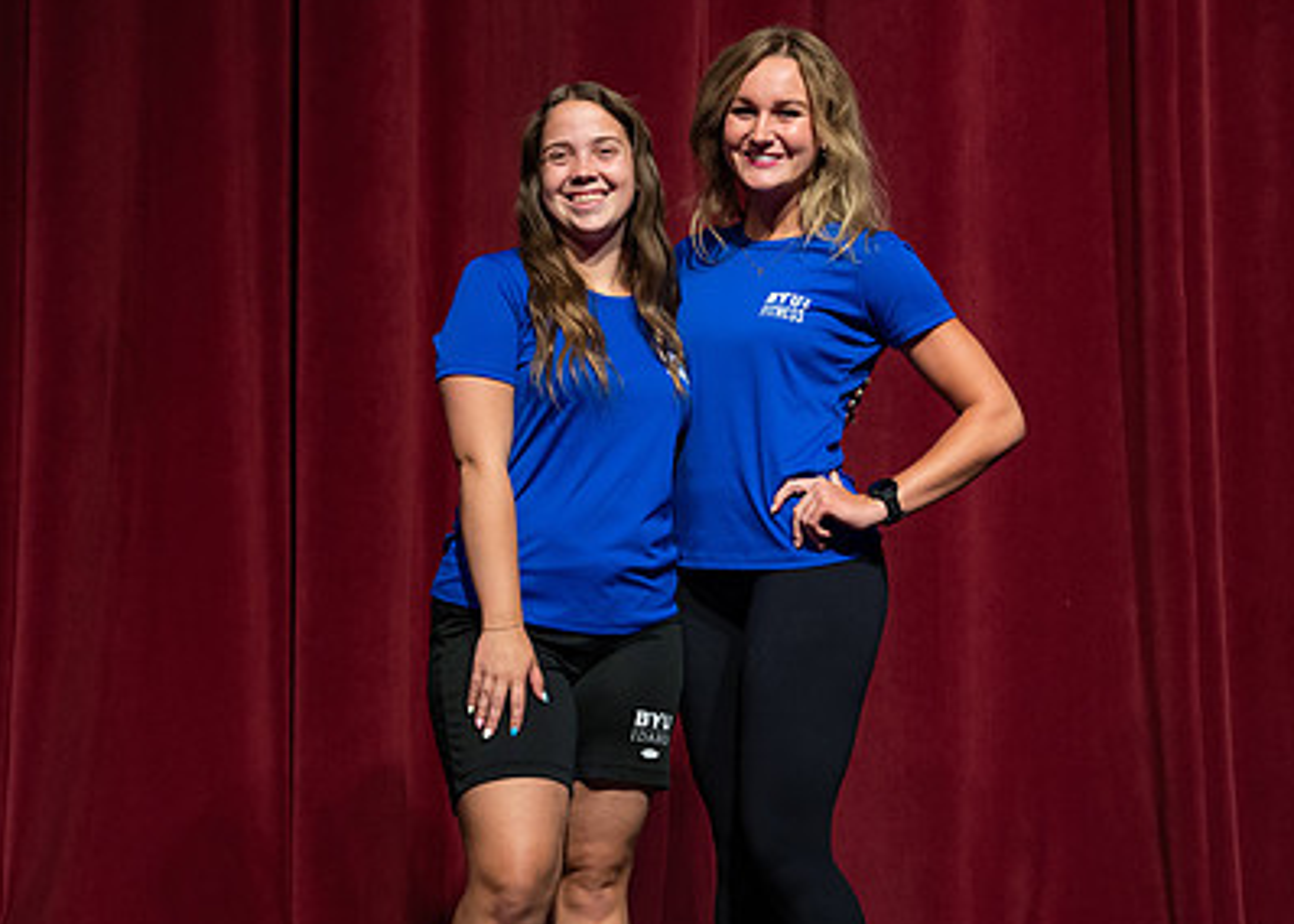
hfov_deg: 19.0
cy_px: 546
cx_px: 663
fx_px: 3858
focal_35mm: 105
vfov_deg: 13.6
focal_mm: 63
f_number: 4.5
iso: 1250
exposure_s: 1/200
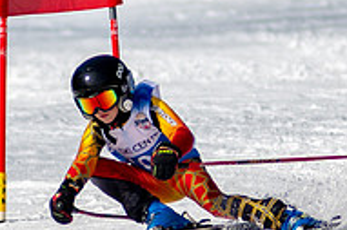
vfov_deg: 0.6
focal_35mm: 2123
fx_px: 20445
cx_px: 222
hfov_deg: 1.0
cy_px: 113
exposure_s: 1/6400
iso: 100
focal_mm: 300
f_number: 2.8
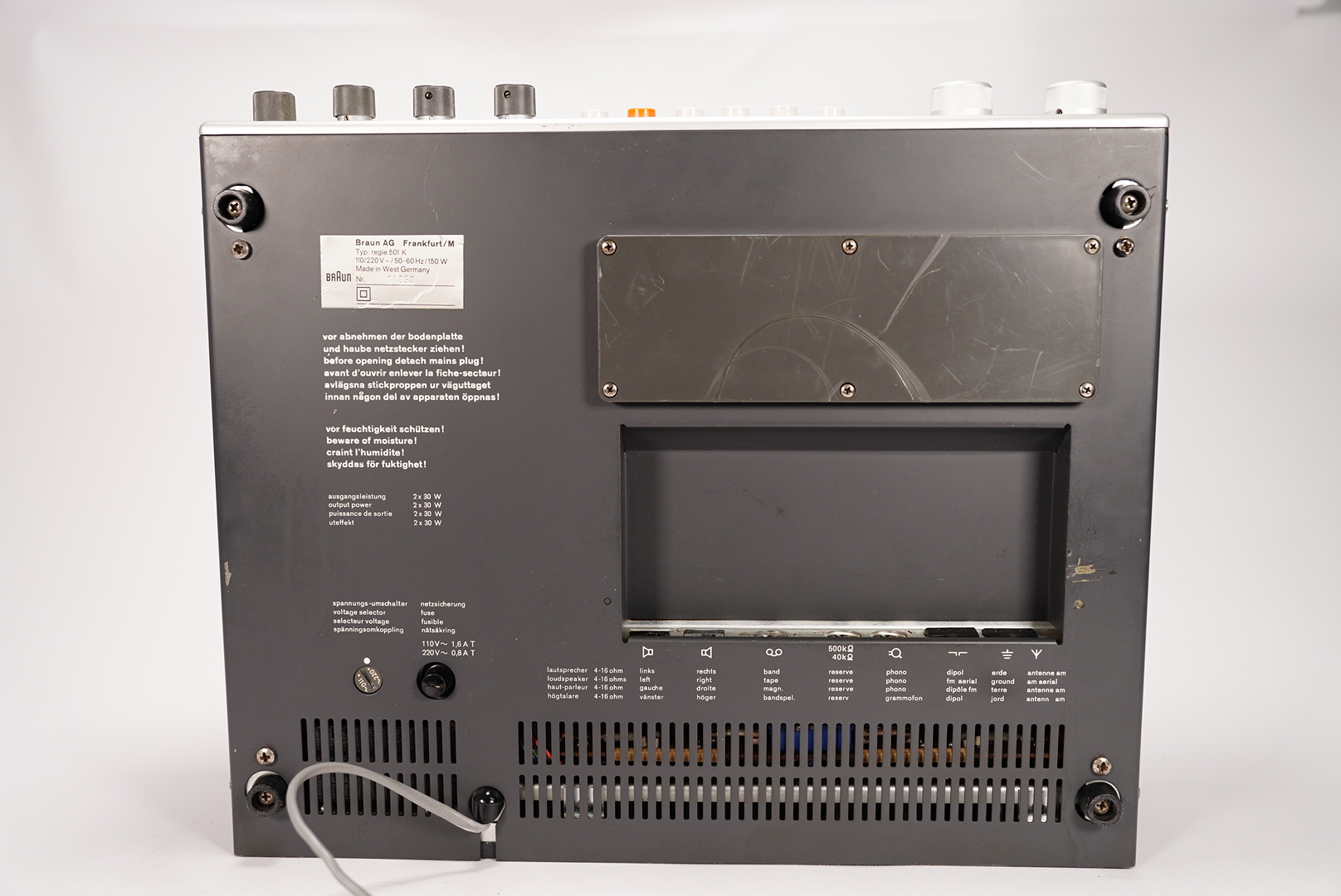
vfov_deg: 41.2
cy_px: 448
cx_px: 670
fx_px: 1193
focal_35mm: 32
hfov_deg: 58.7
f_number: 4
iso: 400
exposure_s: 1/200
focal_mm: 32
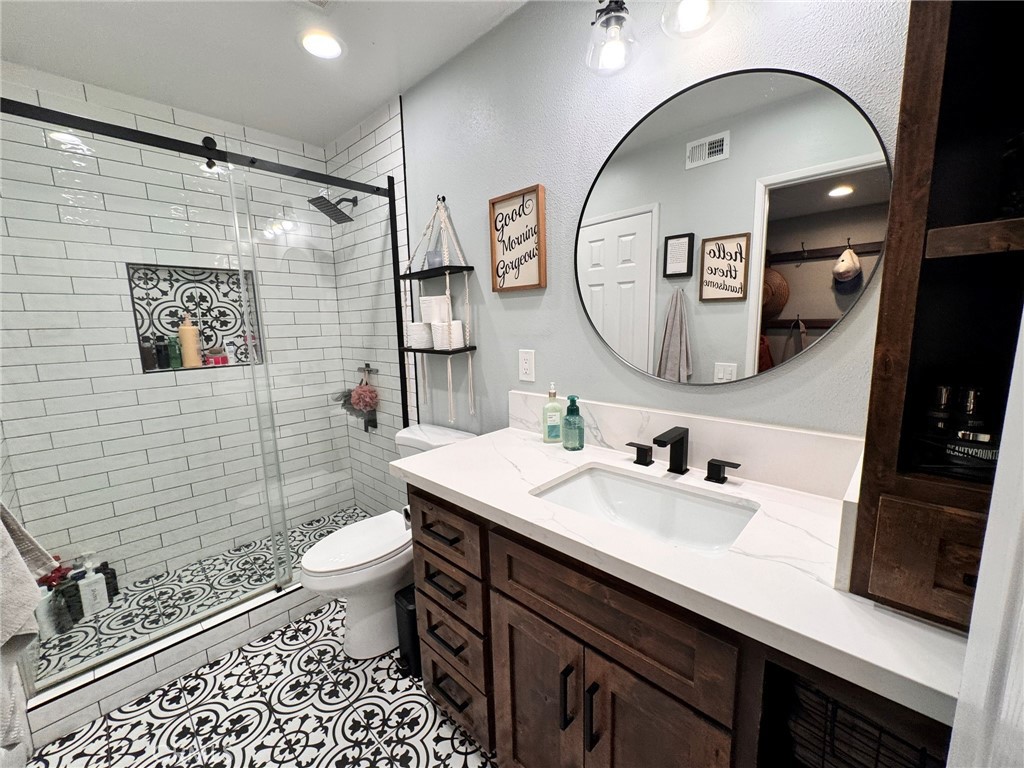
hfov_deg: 102.1
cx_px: 512
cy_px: 384
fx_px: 414
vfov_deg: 85.7
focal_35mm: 14
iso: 125
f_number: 2.2
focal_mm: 2.22
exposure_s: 1/120
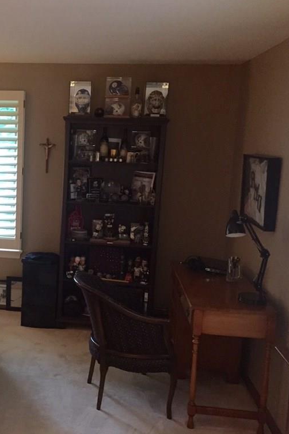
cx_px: 36
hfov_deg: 31.3
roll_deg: -2.3
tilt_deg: -9.3
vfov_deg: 47.4
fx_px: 494
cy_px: 215
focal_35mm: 41
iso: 250
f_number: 2.2
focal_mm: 4.15
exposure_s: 1/24
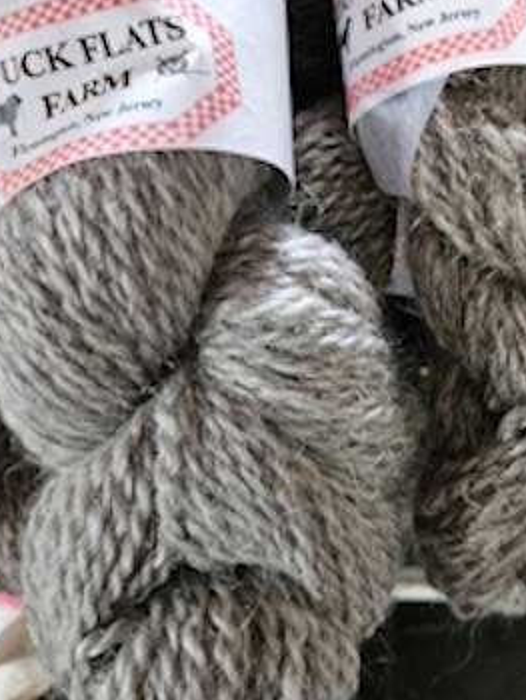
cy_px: 288
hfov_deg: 33.4
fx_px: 850
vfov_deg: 44.6
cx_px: 420
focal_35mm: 42
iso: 500
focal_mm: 5.4
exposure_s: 1/24
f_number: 1.8
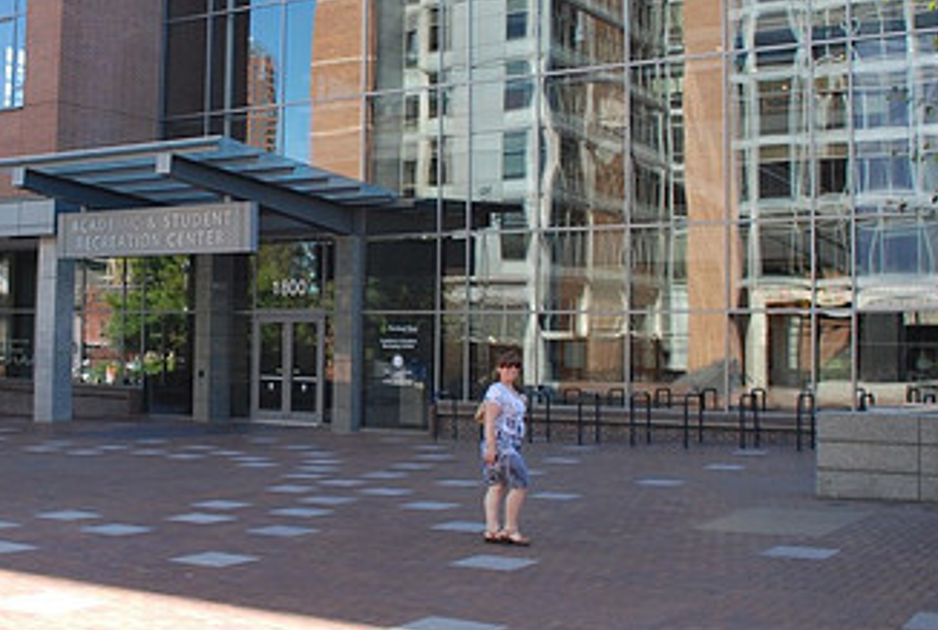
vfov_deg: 28.2
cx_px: 270
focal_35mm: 48
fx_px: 1254
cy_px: 255
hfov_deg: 40.2
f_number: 3.5
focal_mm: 18
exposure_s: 1/400
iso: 320
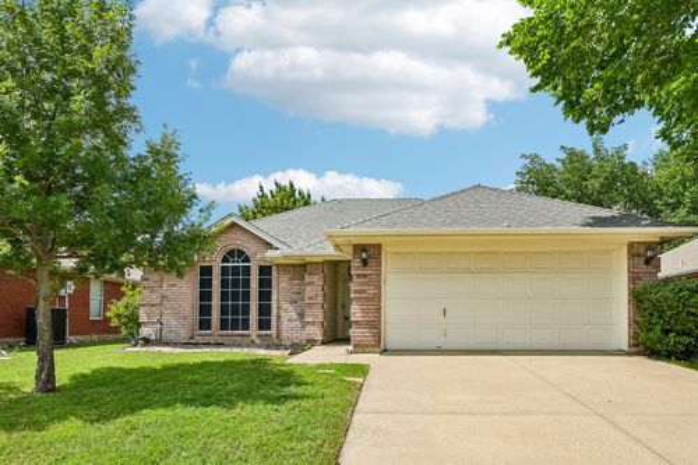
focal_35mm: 21
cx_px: 349
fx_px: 407
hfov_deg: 81.2
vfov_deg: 59.5
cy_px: 232
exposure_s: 1/1000
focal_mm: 21
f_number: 8
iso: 400
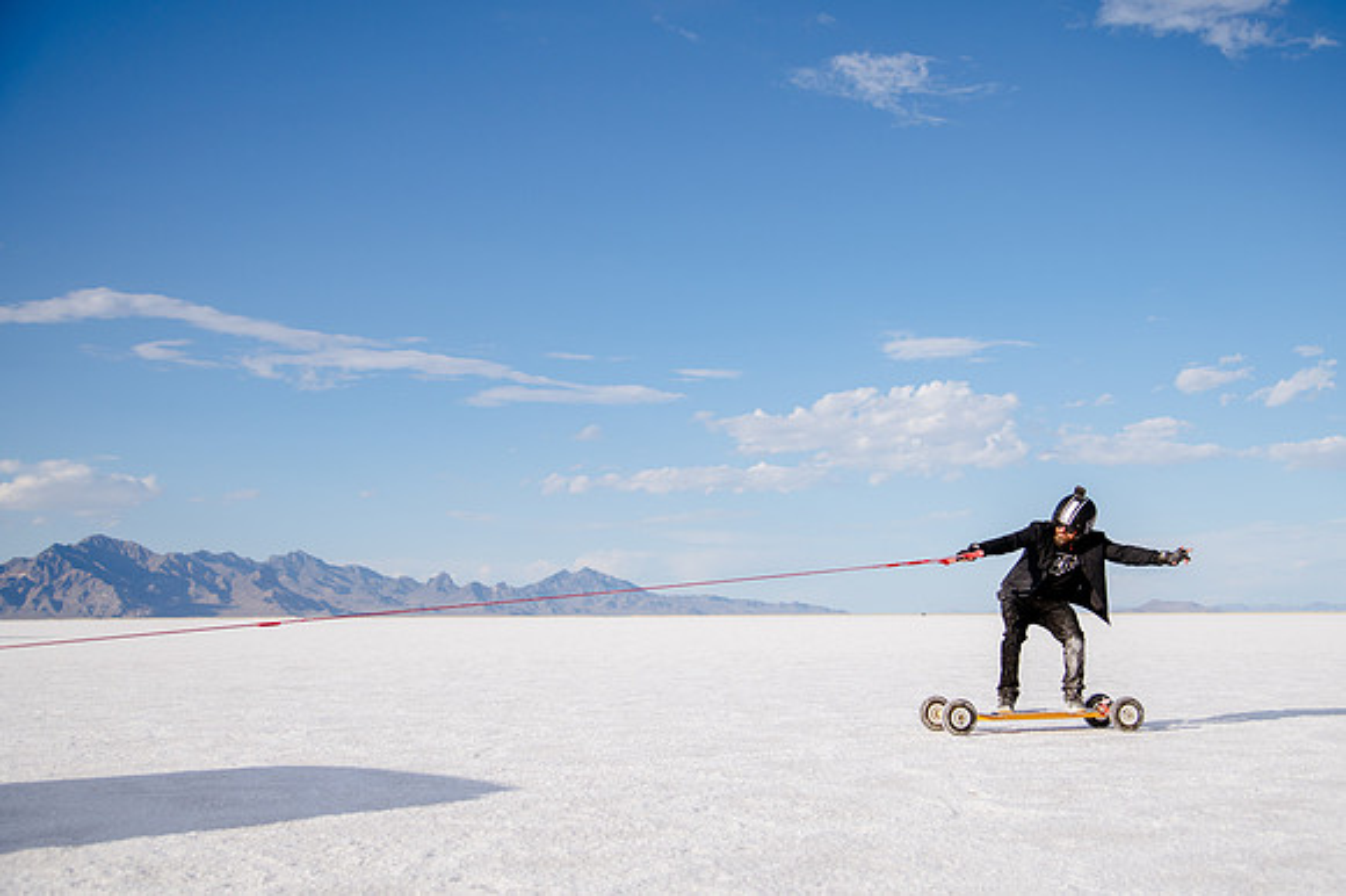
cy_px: 473
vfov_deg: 30.9
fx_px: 1619
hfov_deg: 45.1
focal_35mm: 43
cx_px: 751
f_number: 4
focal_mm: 38
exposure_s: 1/5000
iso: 200
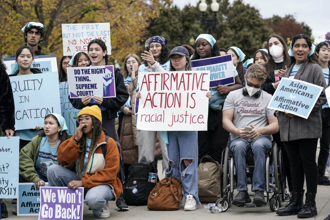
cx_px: 165
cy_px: 110
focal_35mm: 88
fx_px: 806
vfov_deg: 15.5
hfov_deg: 23.1
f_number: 4
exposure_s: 1/800
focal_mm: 88
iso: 400
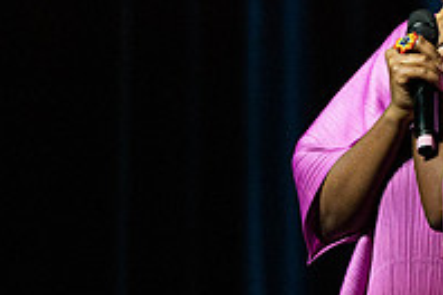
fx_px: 14433
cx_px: 611
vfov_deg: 1.2
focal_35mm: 1173
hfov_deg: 1.8
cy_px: 249
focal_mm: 400
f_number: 6.3
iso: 3200
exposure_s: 1/320
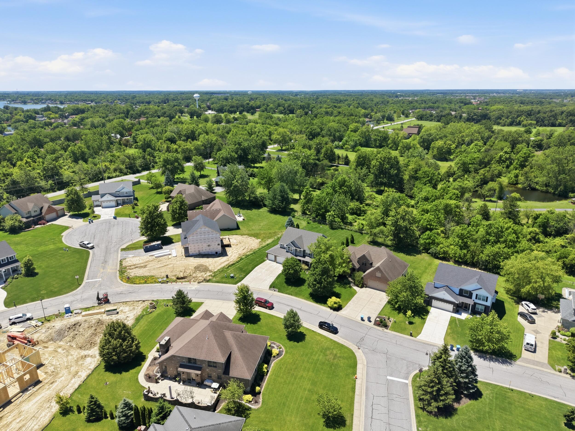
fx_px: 399
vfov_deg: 56.8
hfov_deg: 71.6
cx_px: 288
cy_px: 216
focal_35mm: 24
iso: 270
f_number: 1.8
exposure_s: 1/6000
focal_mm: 8.7
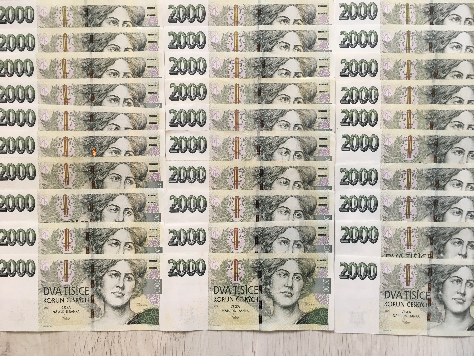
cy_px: 178
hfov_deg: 61.7
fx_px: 397
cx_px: 237
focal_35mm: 29
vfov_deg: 48.2
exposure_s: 1/33
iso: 40
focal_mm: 4.15
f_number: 2.2
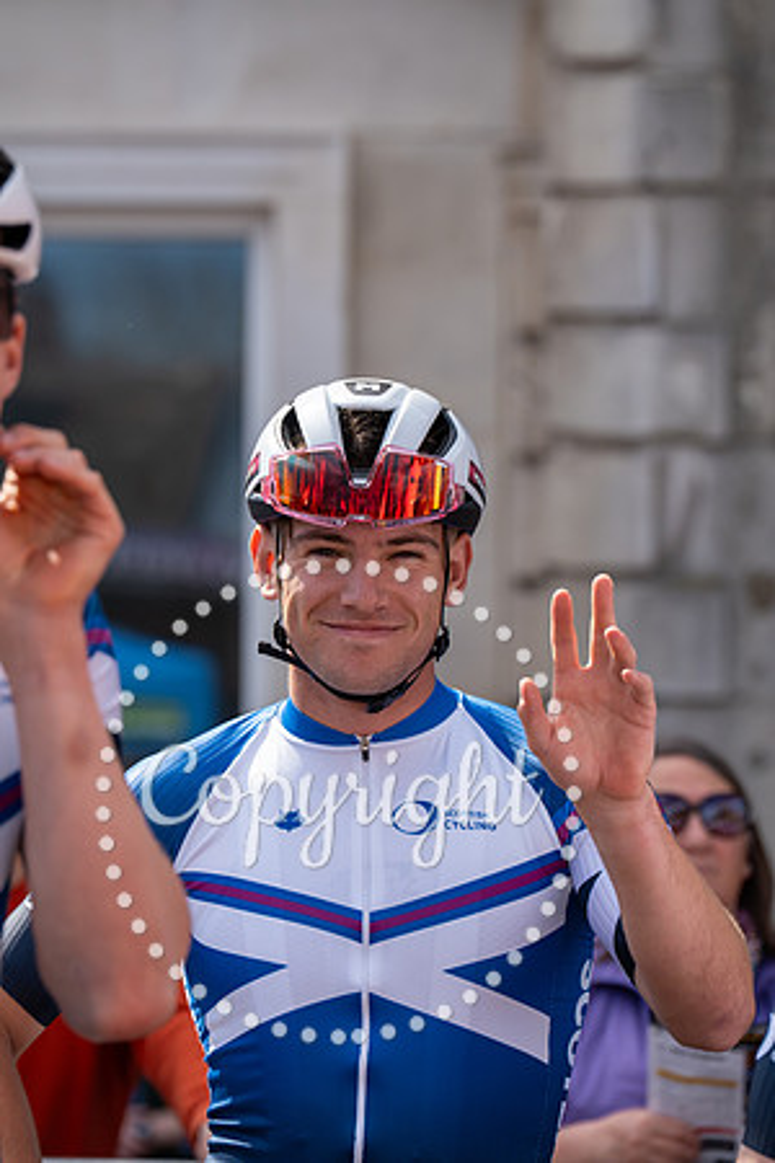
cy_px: 582
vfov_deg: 10.3
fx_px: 6458
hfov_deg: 6.9
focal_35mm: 200
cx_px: 388
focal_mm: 200
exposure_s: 1/1000
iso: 400
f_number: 5.6
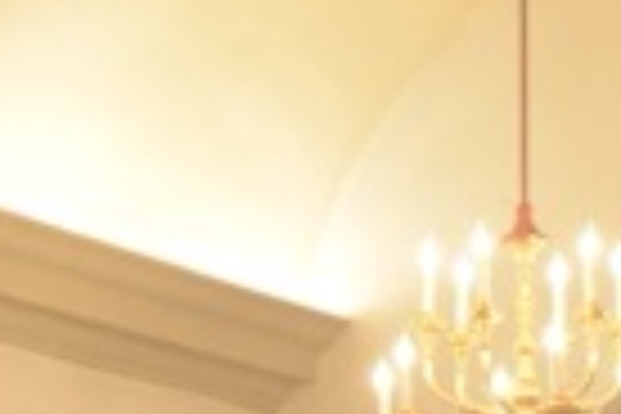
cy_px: 1408
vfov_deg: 5.1
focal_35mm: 253
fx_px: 4364
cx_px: 369
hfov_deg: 8.1
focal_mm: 35
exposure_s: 1/100
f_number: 5
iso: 1600
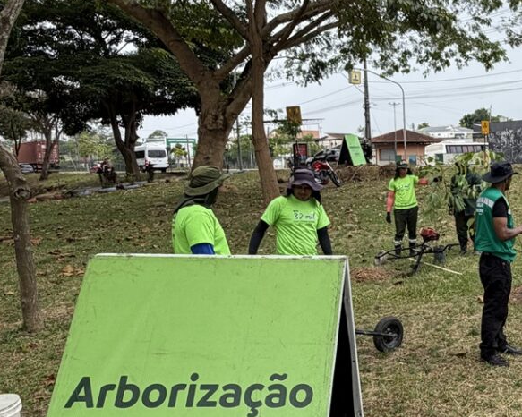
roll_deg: +0.9
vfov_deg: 41.1
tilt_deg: -6.5
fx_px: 556
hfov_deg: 43.8
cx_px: 509
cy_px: 209
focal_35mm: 36
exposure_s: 1/770
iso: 40
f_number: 2.2
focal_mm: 2.22
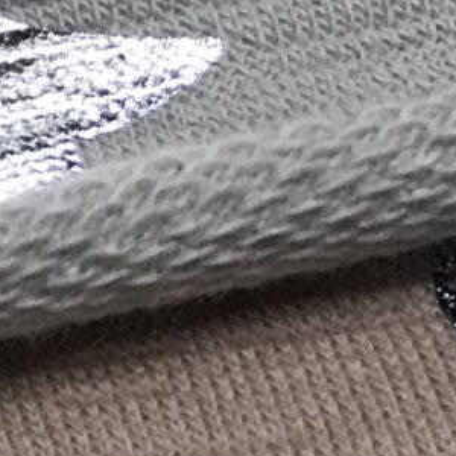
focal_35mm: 211
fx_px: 3145
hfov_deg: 7.0
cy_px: -61
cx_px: -1132
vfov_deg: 8.2
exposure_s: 1/33
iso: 25
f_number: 1.8
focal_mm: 3.99
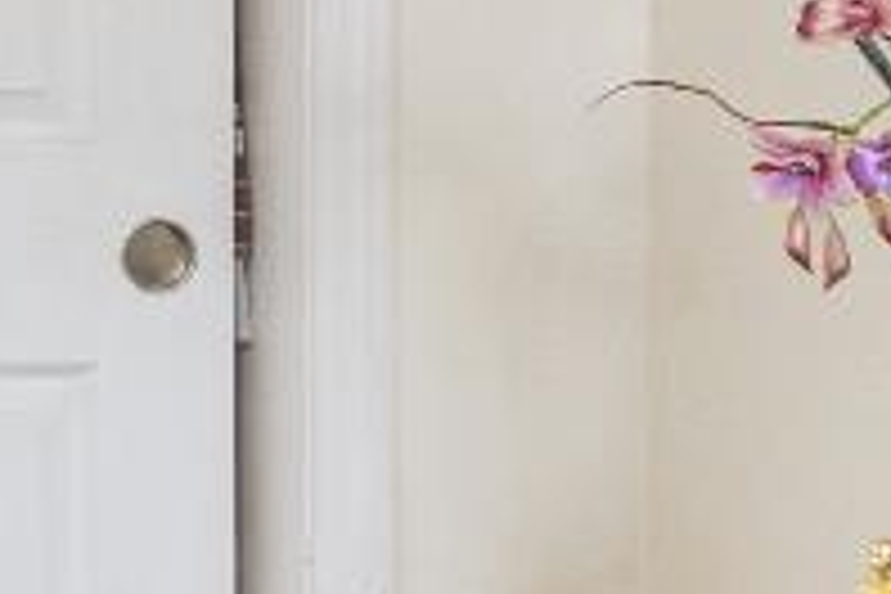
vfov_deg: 10.4
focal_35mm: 129
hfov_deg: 11.0
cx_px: -1710
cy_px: -166
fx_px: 3193
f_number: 5.6
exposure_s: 1
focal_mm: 17
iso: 400
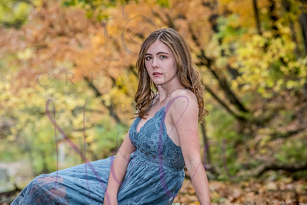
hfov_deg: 14.0
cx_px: 142
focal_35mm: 146
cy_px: 107
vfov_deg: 9.4
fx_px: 1246
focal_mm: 135
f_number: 6.3
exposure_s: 1/125
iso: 1250
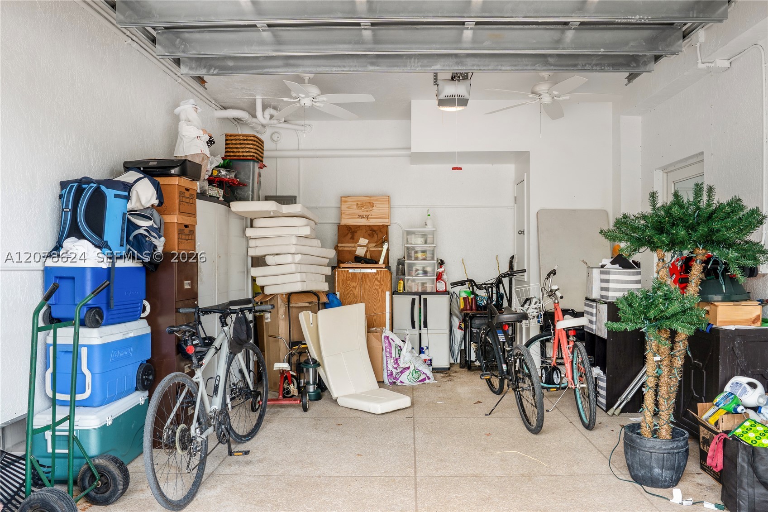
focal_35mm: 24
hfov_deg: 73.7
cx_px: 384
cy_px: 256
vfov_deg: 53.1
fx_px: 512
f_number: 8
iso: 100
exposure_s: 1/13
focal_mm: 16
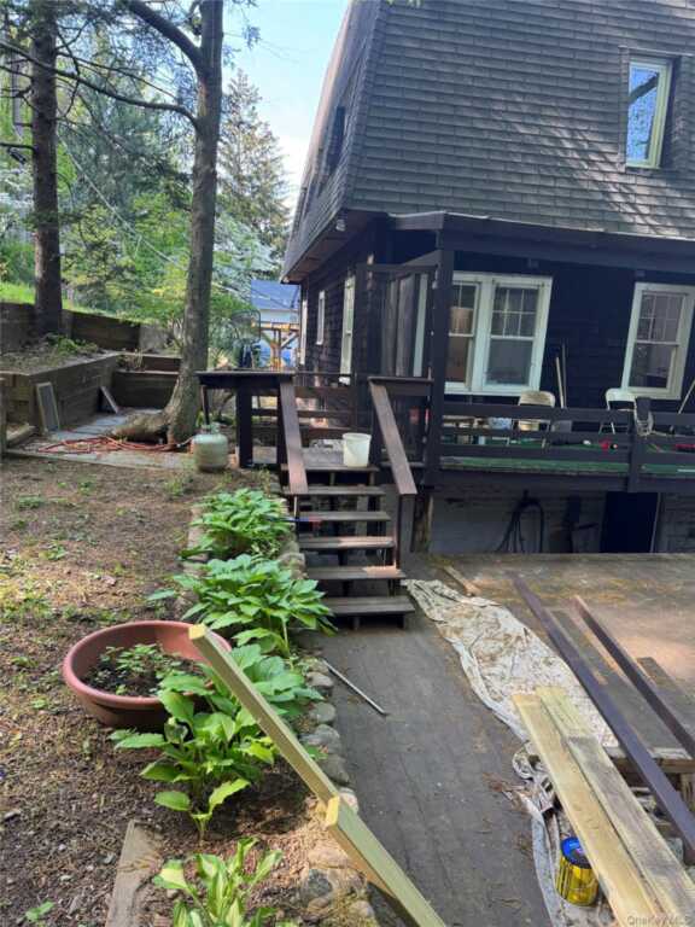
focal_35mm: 24
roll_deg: -2.7
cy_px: 464
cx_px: 348
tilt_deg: -11.2
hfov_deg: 56.8
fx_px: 642
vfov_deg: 71.6
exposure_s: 1/121
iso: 80
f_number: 1.78
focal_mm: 6.76
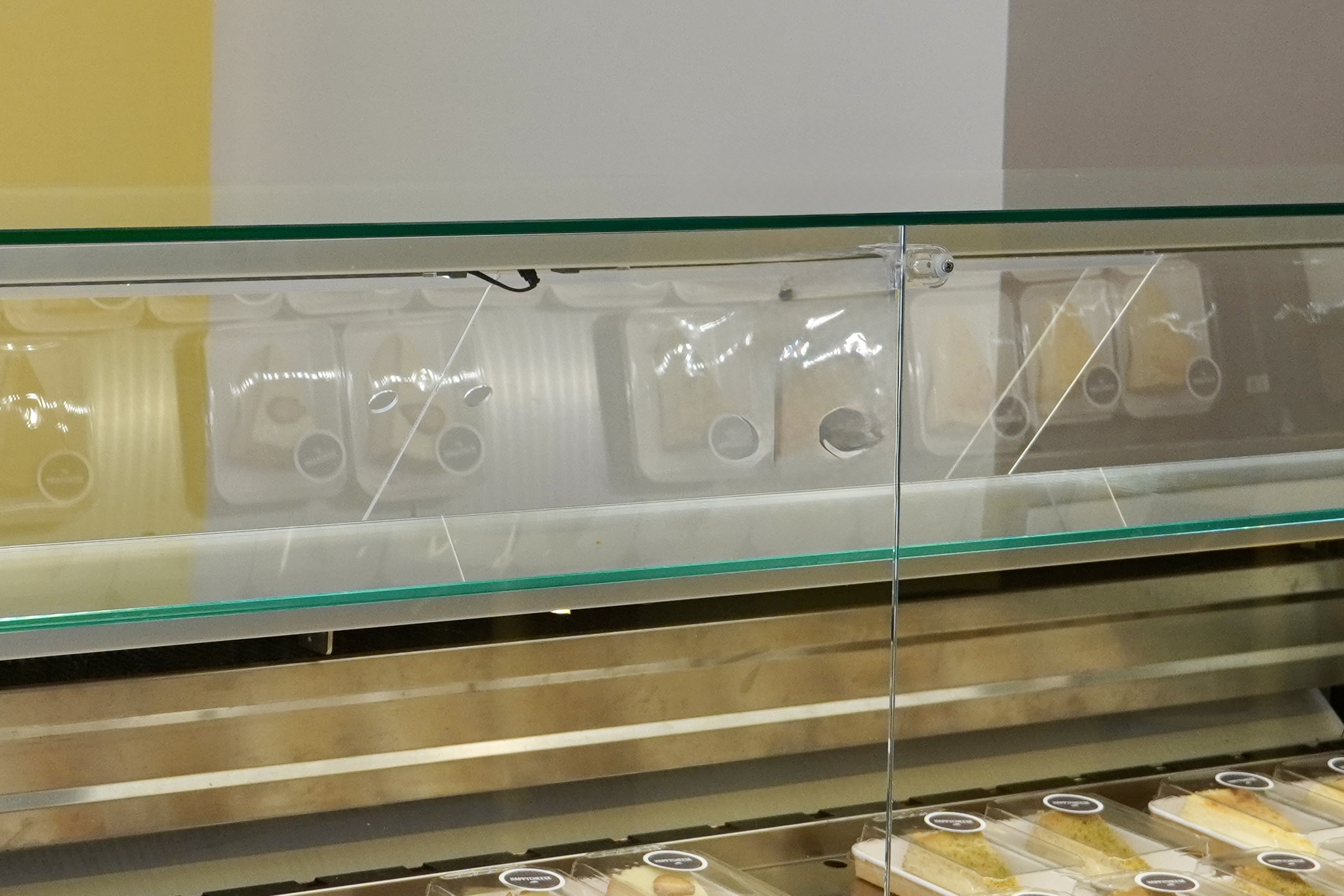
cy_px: 326
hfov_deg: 20.3
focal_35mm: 100
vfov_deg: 13.6
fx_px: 3750
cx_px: 477
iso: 400
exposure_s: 1/160
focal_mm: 23
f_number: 4
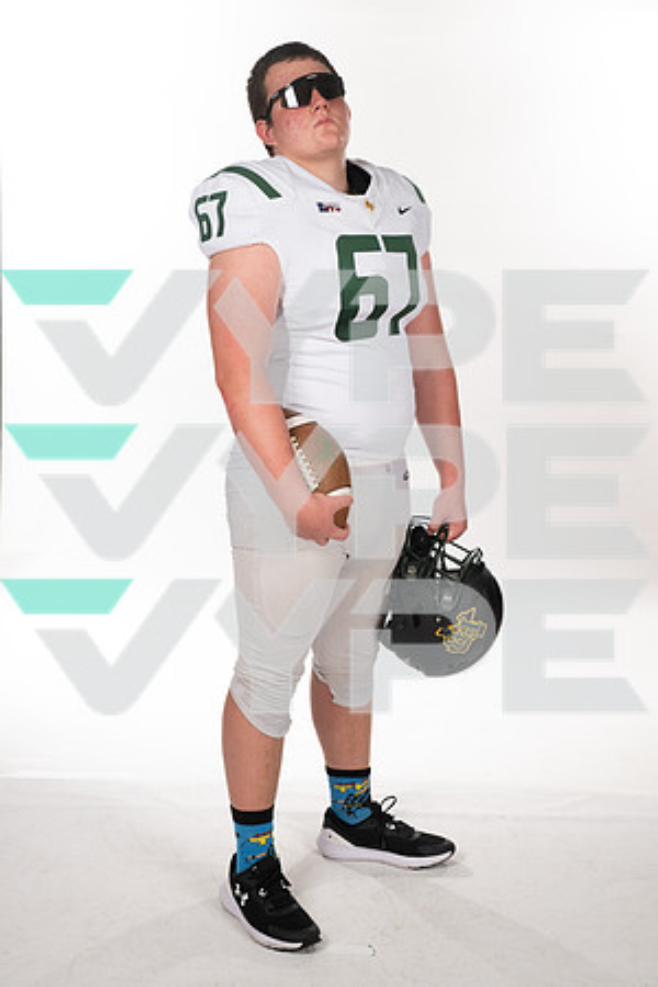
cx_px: 329
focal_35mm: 52
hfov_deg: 26.0
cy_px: 494
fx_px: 1426
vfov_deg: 38.2
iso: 640
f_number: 8
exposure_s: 1/400
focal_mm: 52
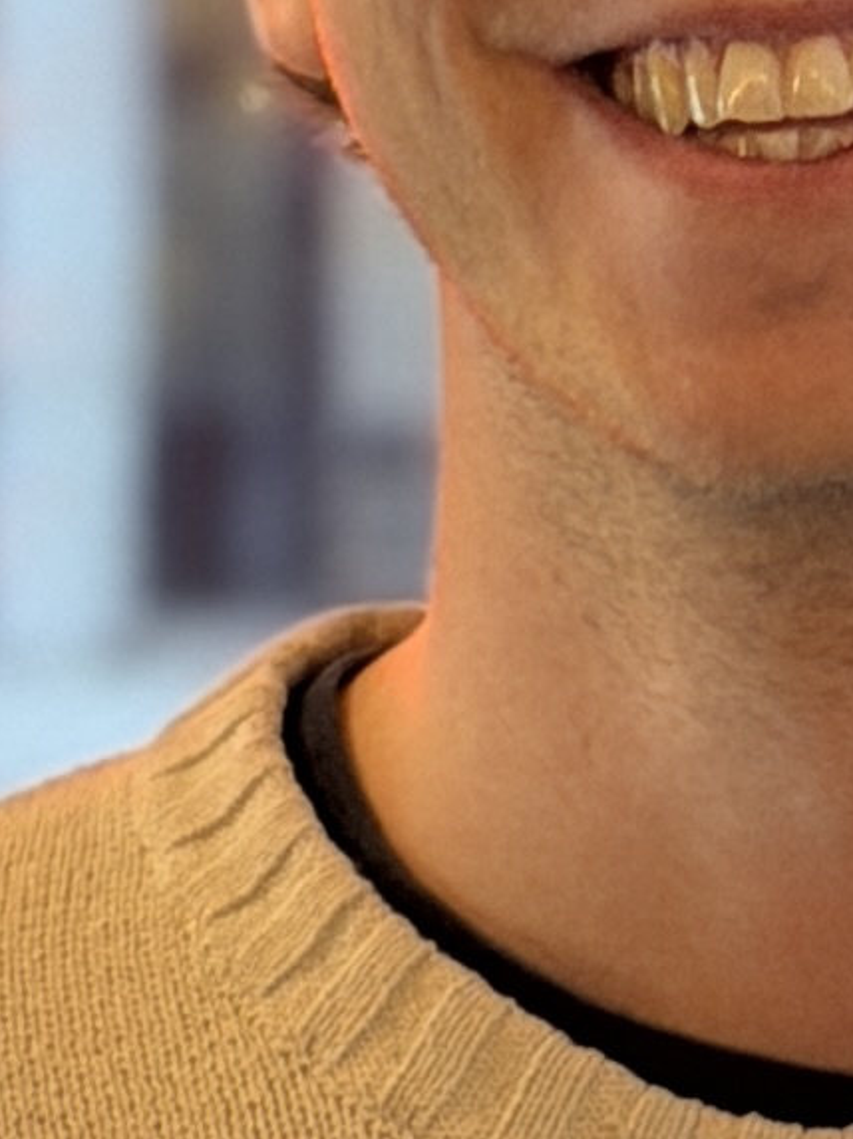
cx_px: 795
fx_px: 11118
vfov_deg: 5.8
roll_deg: -0.7
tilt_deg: +2.7
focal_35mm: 338
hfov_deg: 4.4
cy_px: -195
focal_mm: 6.76
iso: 200
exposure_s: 1/33
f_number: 1.78
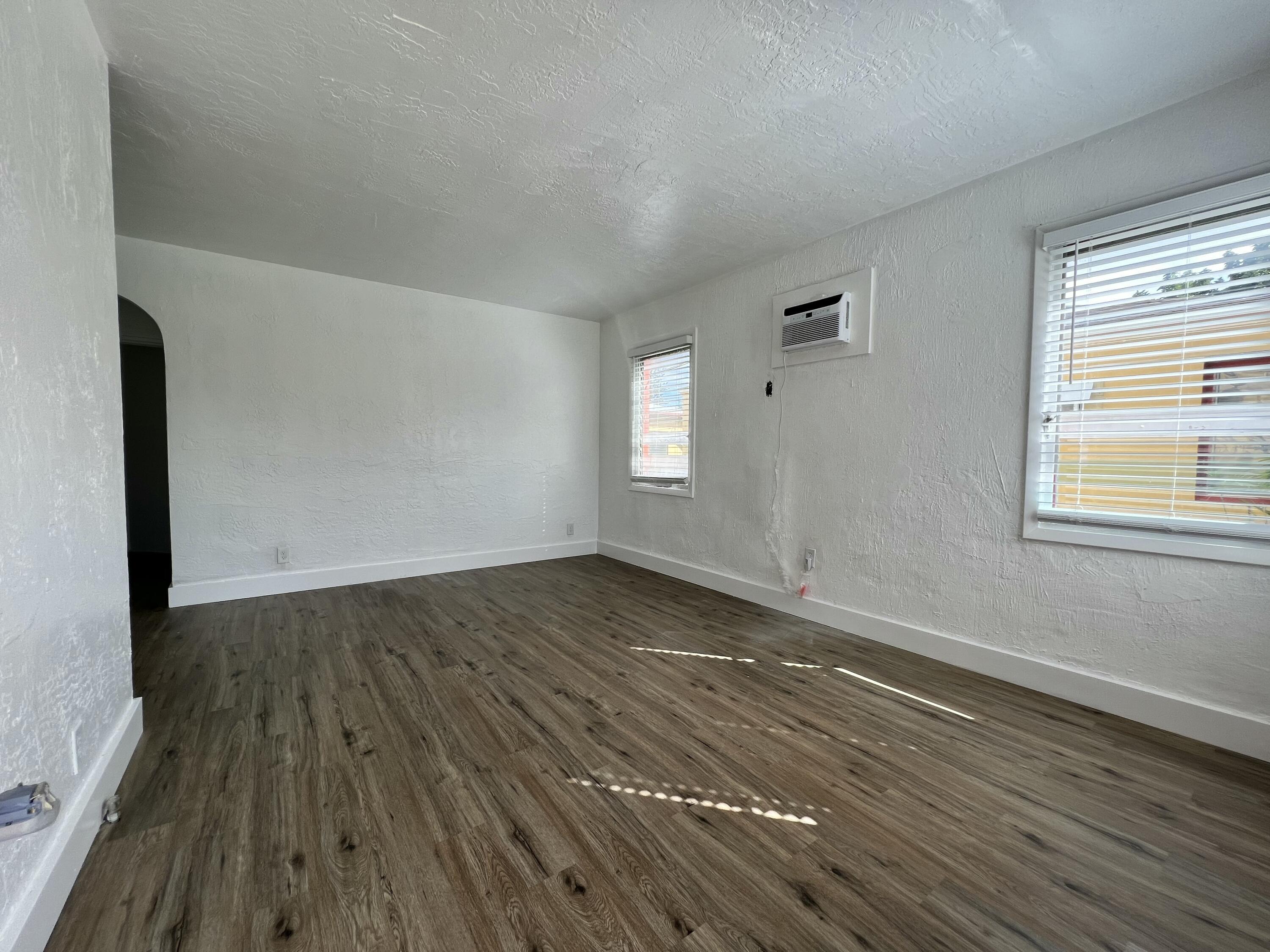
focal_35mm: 13
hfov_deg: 106.2
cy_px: 476
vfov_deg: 89.9
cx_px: 635
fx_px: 477
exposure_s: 1/244
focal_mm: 1.57
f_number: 1.8
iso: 32
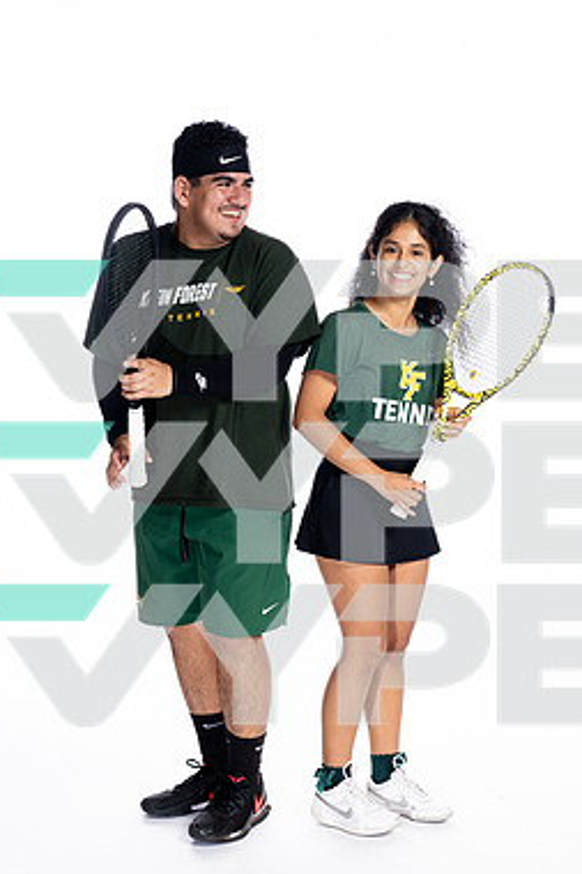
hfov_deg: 17.7
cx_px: 315
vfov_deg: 26.3
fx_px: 1869
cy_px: 494
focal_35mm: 77
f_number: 5.6
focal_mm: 65
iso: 400
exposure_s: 1/250
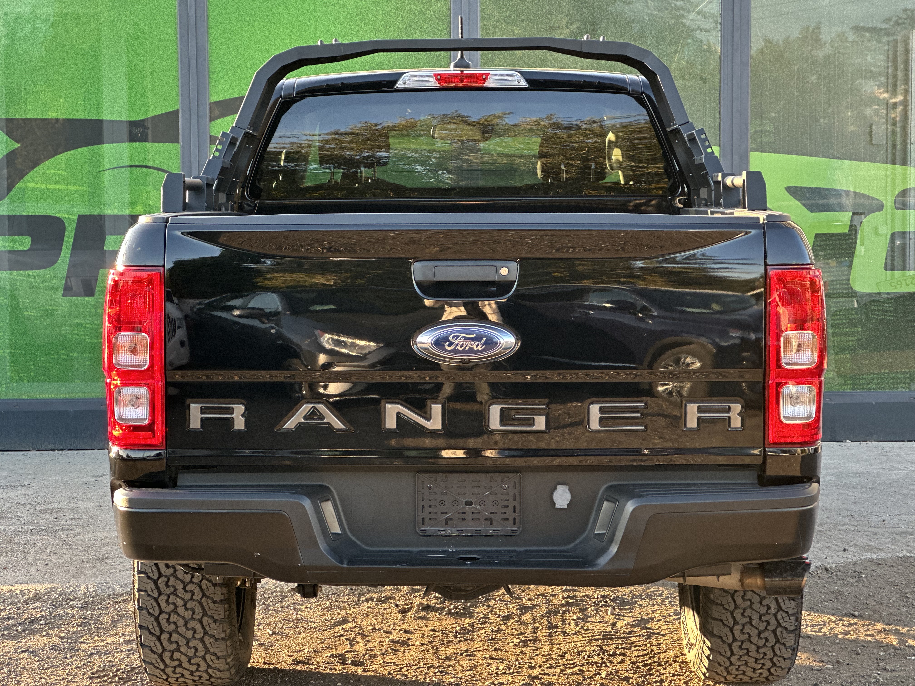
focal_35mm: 77
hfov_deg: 25.3
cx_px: 458
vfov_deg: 19.1
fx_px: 2035
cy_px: 343
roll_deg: +0.1
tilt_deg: -2.9
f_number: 2.8
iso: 200
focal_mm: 9
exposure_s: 1/121
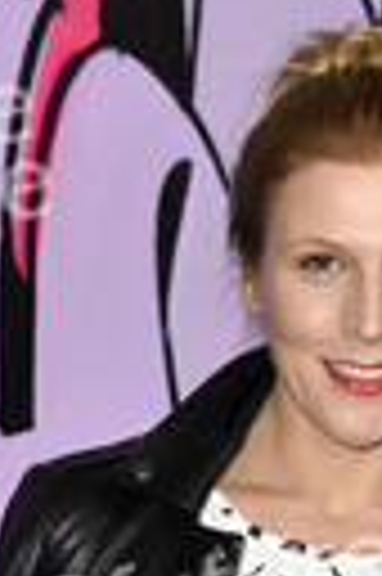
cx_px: 310
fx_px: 4883
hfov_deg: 4.5
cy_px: 868
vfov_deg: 6.6
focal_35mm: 306
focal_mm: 98
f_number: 7.1
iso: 250
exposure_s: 1/200
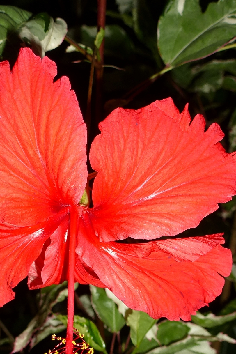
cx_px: 92
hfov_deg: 20.3
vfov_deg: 29.9
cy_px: 230
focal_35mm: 67
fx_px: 659
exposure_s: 1/60
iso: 100
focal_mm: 8.7
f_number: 4.1
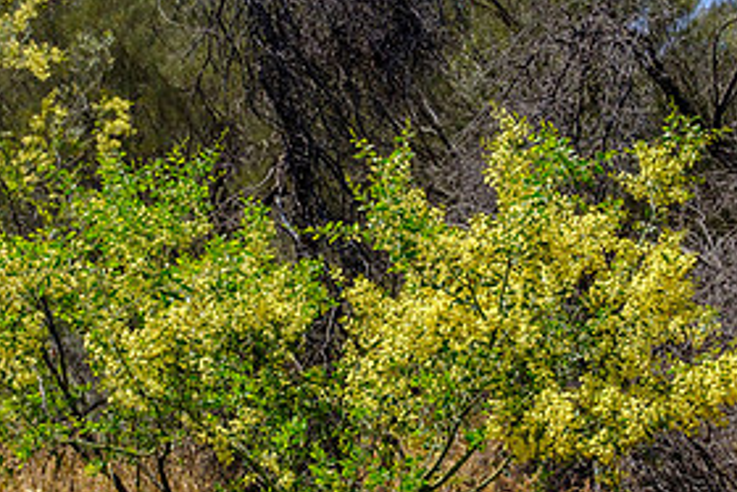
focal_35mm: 60
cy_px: 328
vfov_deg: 22.6
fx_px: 1229
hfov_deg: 33.4
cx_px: 334
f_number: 4
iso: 200
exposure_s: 1/1500
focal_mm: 19.1
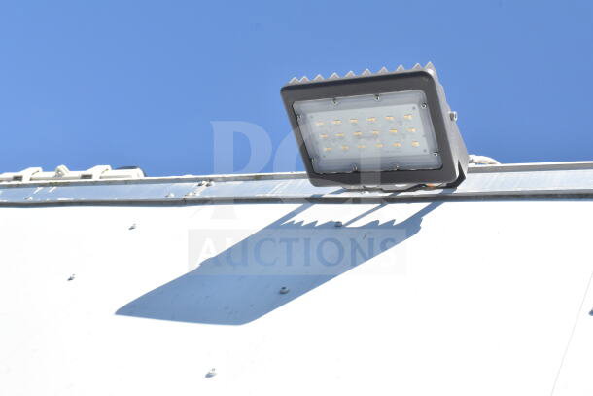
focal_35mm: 48
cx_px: 296
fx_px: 791
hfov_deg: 41.1
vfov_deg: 28.1
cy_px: 198
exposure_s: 1/800
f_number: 14
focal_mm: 32
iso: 1600
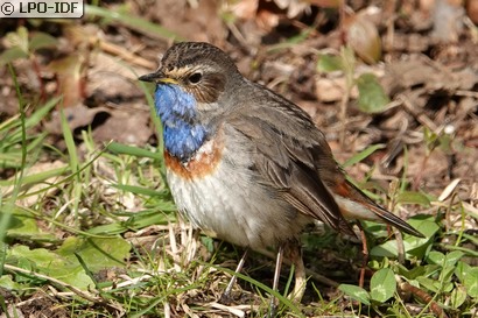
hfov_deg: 3.6
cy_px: 159
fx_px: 7698
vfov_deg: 2.4
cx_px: 239
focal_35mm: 580
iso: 100
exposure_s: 1/640
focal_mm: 212.77
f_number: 4
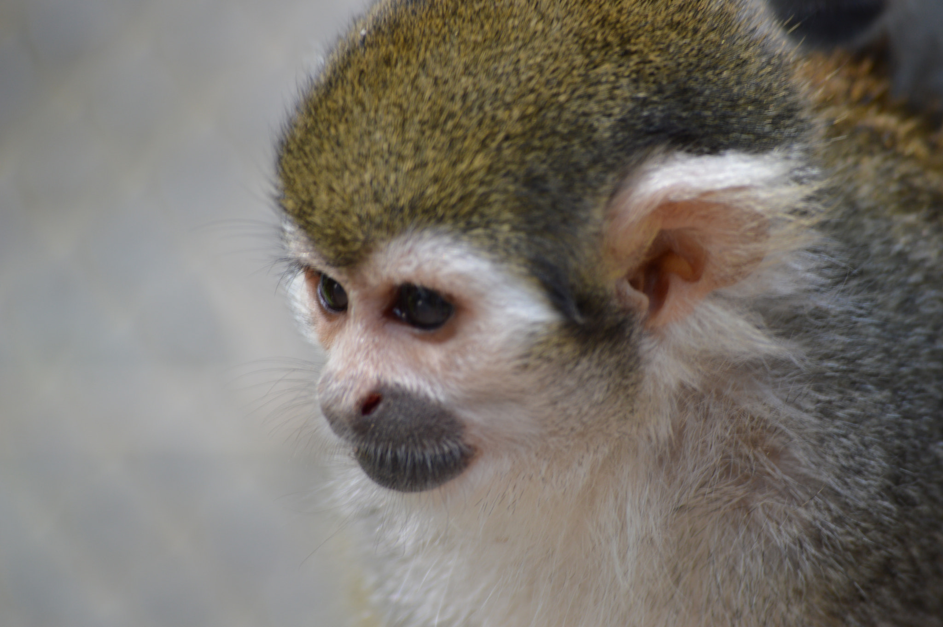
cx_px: 472
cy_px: 314
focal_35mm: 255
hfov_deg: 8.1
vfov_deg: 5.4
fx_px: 6674
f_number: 5.6
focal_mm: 170
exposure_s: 1/125
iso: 200
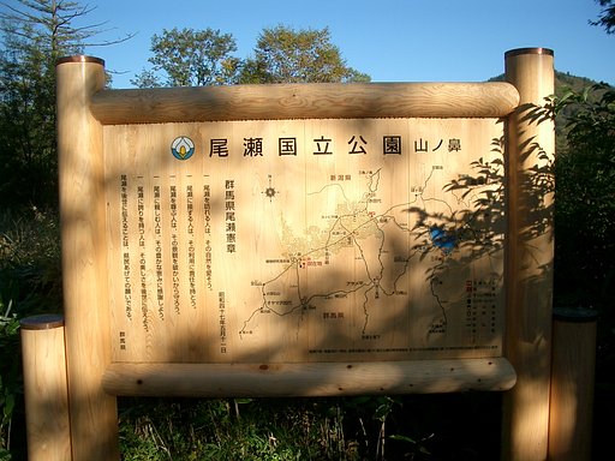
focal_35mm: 35
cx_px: 308
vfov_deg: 40.7
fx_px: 622
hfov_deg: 52.6
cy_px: 230
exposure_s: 1/800
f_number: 2.6
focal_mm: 5.8
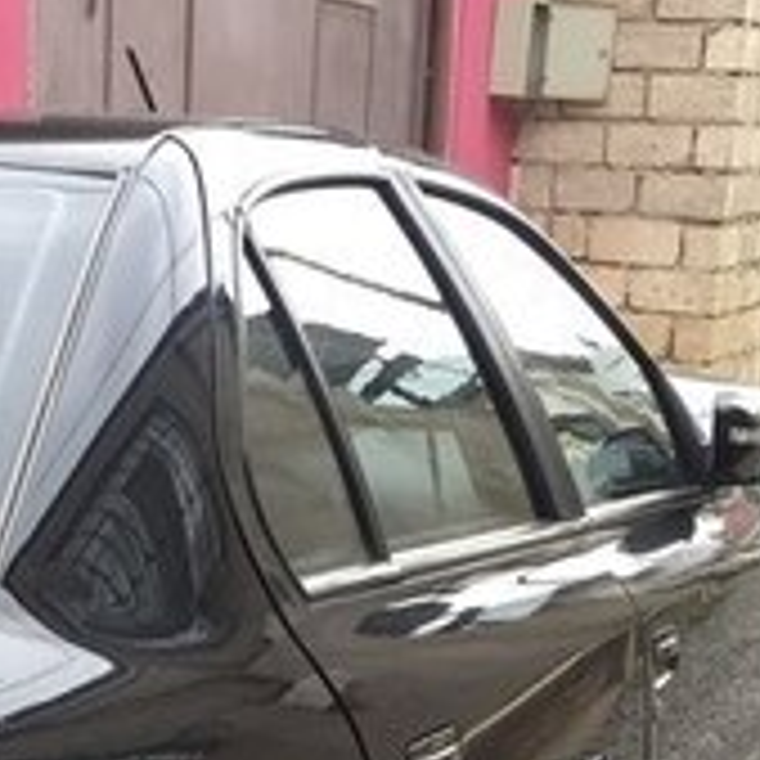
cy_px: 1001
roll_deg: -2.3
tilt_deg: -20.5
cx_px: 324
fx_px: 2484
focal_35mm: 100
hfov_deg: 17.4
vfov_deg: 16.4
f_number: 2.2
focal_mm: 4.15
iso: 32
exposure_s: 1/33
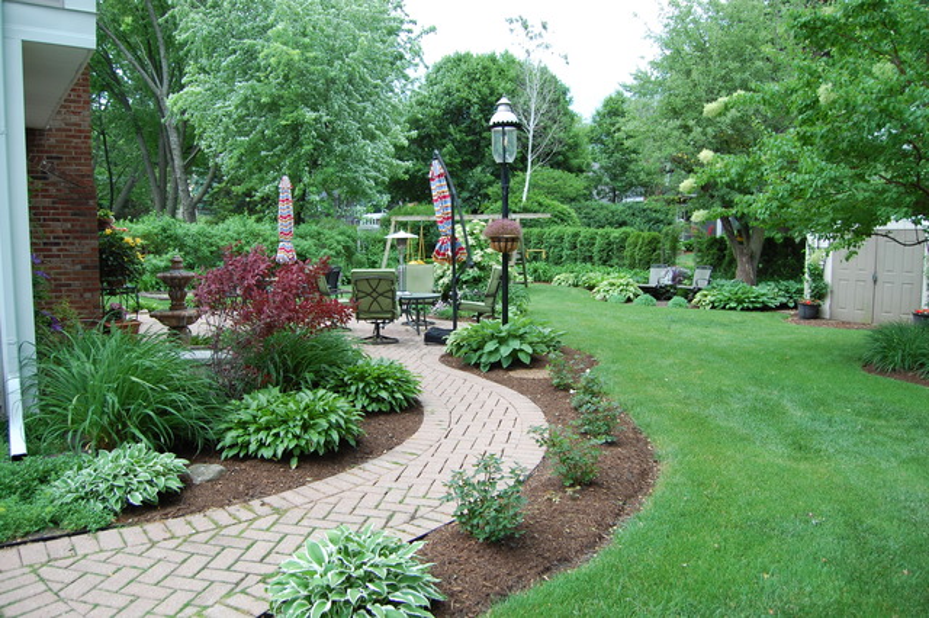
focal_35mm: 27
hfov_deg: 67.4
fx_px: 696
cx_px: 464
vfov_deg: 47.9
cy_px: 309
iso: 400
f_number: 4.5
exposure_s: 1/80
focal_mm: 18
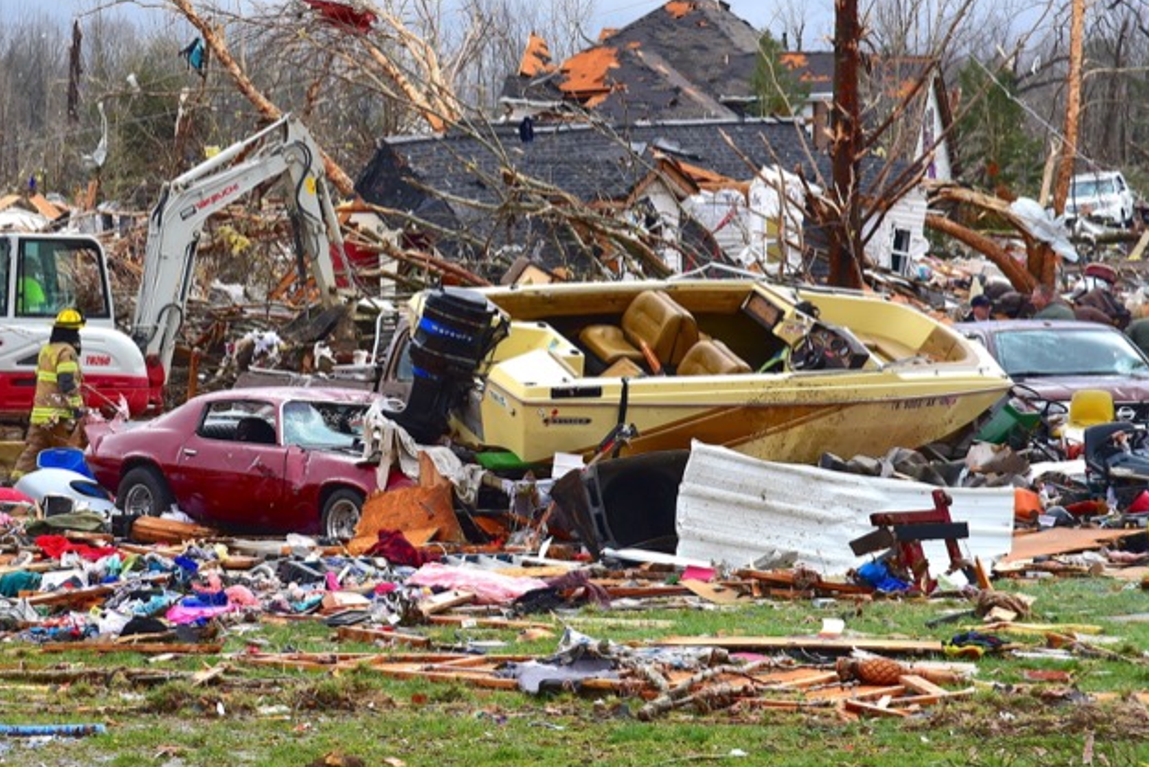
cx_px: 272
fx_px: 6129
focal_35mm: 192
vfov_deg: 7.2
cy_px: 211
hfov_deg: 10.7
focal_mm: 120
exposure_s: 1/1250
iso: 800
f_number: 9
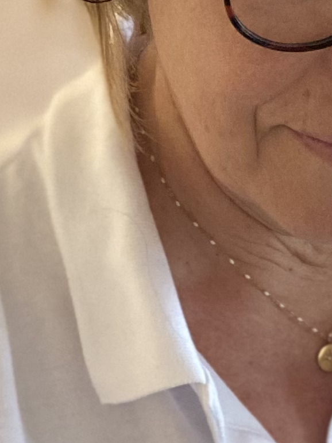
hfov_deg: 10.9
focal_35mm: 136
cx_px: 225
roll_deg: -0.4
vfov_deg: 13.8
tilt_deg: -28.9
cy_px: 630
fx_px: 1740
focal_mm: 4.25
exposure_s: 1/49
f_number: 1.8
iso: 500
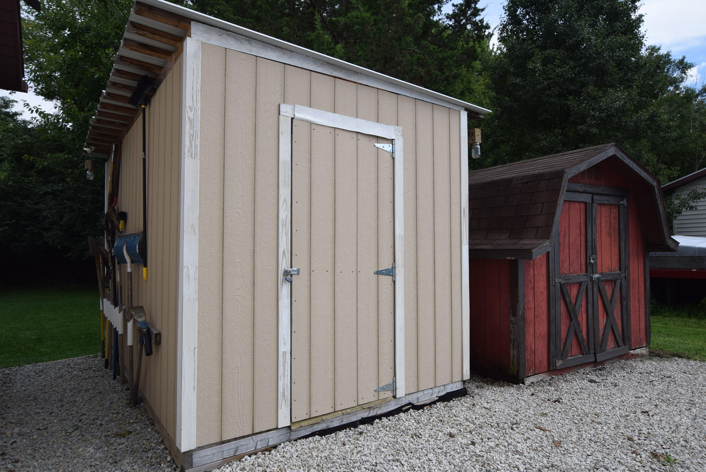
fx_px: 412
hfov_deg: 81.2
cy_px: 236
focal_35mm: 21
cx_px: 353
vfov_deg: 59.6
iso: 200
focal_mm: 14
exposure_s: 1/250
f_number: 8
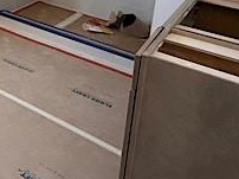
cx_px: -47
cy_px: -52
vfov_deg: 24.5
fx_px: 359
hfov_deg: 31.1
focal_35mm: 52
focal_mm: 2.22
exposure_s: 1/80
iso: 320
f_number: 2.2
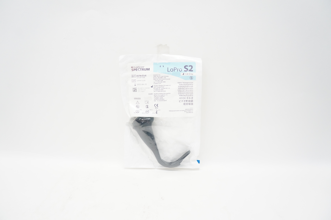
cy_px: 110
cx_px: 166
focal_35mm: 27
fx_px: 248
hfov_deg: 67.4
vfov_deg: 47.8
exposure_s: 1/160
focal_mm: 18
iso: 1600
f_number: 6.3
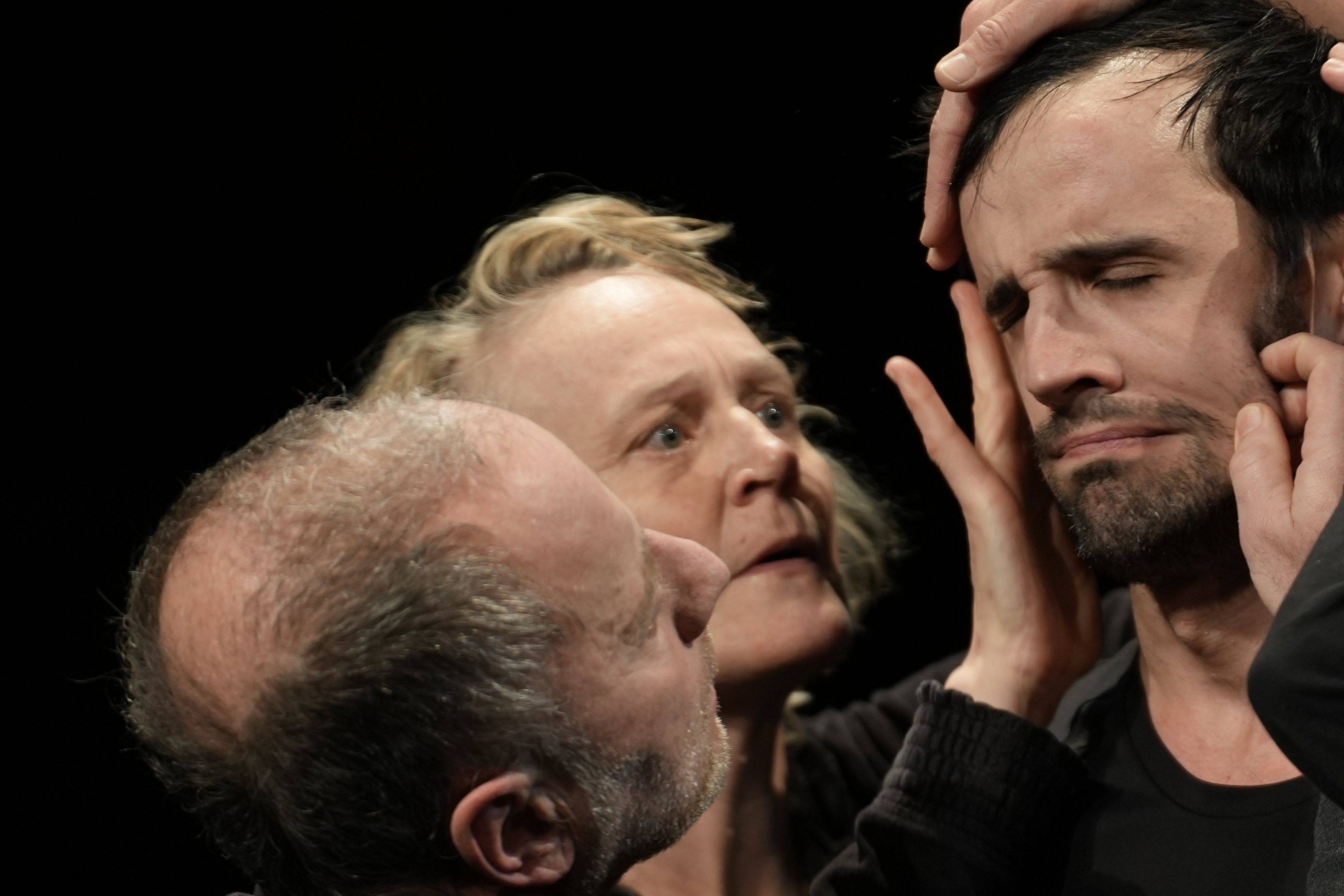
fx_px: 14671
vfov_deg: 3.5
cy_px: 742
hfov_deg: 5.2
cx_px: 1075
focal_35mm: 393
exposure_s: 1/250
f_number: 2.8
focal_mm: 180
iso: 800
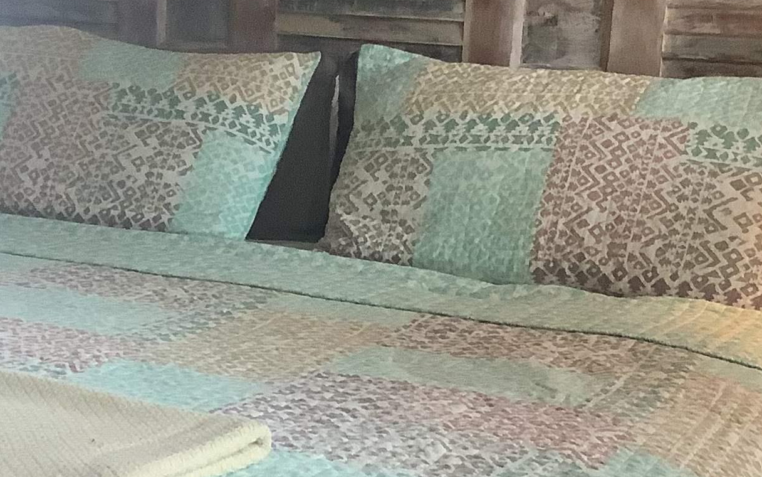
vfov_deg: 15.7
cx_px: 209
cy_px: 252
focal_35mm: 83
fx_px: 1724
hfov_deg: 24.7
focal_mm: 3.3
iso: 200
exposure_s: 1/60
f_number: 2.4
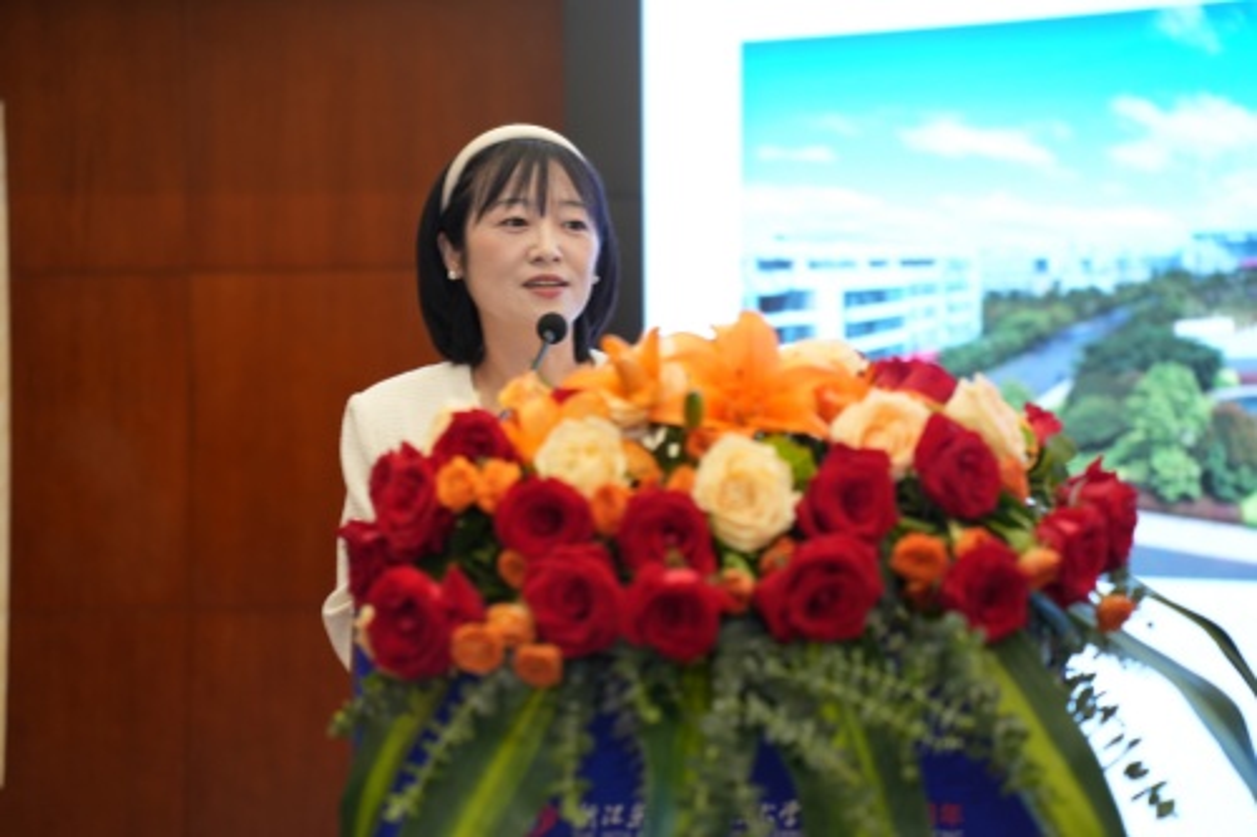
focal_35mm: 75
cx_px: 628
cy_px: 418
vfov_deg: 18.2
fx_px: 2618
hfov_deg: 27.0
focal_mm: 75
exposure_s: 1/100
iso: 640
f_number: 3.2
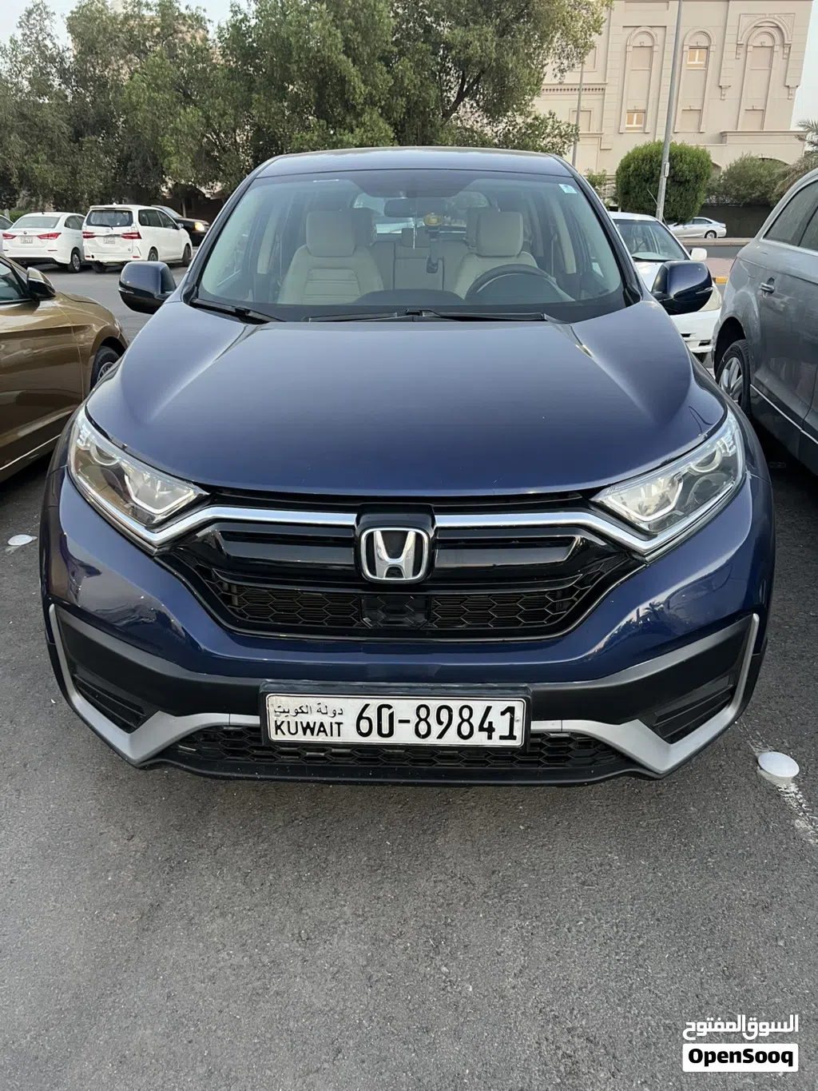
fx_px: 819
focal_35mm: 26
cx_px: 409
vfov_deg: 67.3
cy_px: 546
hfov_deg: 53.1
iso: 160
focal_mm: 5.7
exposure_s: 1/60
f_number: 1.5
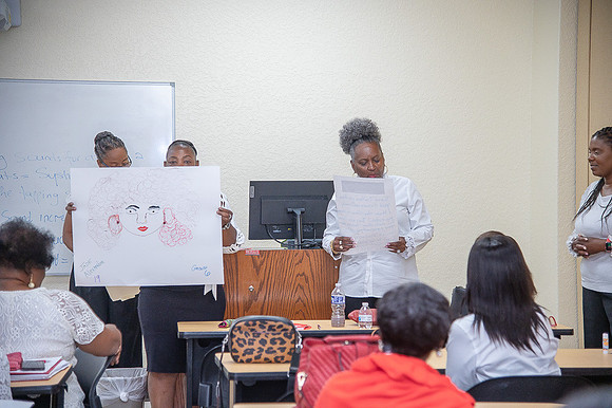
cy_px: 204
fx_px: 1393
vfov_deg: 16.6
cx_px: 306
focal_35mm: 82
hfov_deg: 24.8
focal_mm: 82
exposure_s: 1/200
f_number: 4
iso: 800
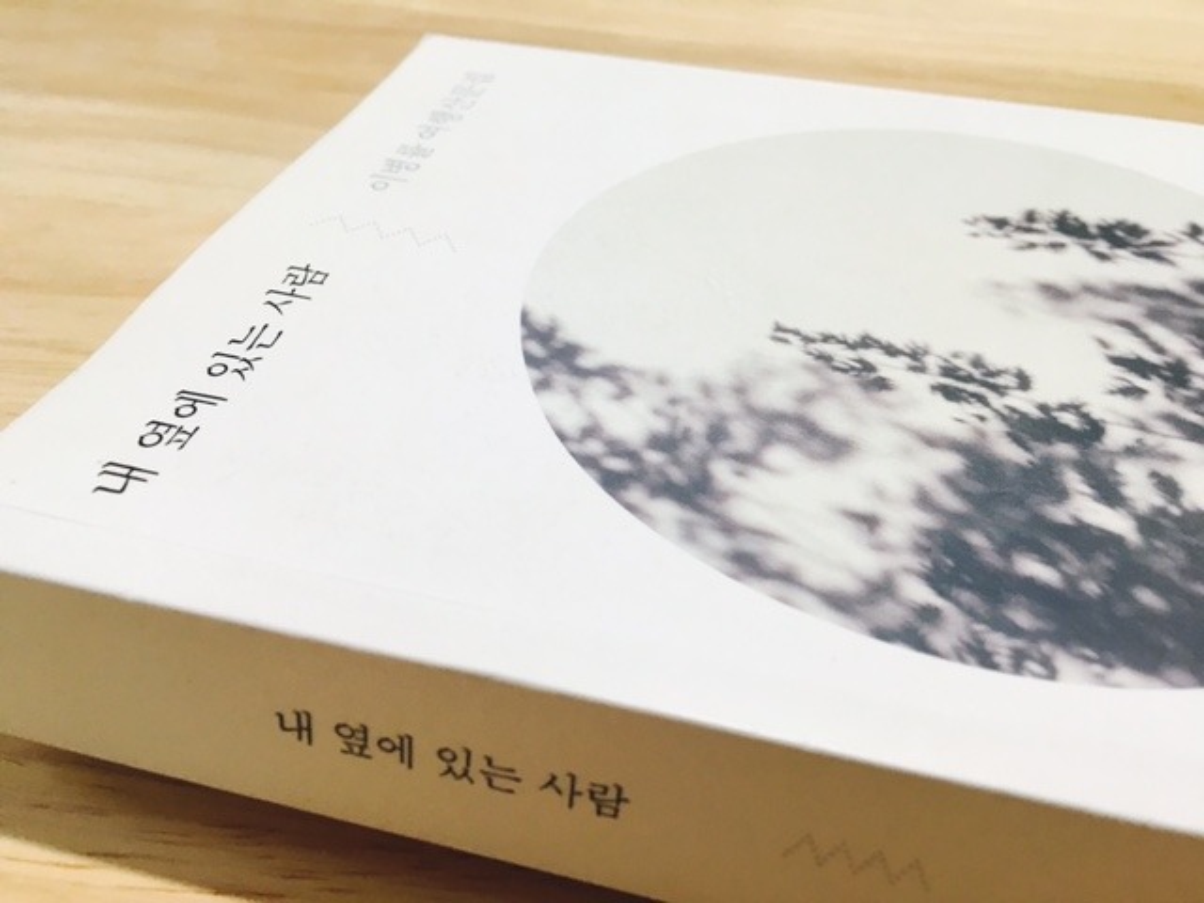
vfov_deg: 48.2
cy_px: 452
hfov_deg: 61.7
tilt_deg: -38.6
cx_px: 602
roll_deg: -2.9
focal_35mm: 29
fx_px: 1009
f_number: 2.2
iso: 64
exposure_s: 1/30
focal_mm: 4.15
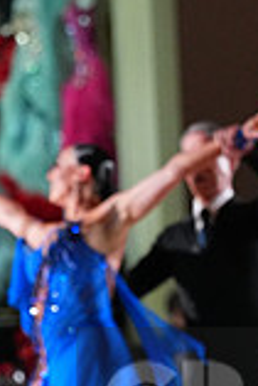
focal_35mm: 588
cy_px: 411
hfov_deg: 2.3
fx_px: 6307
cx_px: 416
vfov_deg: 3.5
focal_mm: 159
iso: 6400
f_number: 4.5
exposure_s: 1/400
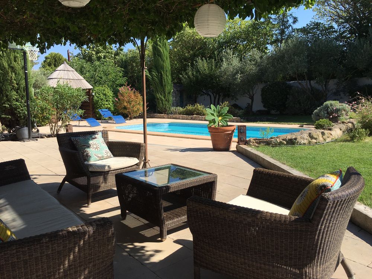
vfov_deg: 48.2
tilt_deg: -6.5
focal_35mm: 29
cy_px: 140
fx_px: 312
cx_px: 186
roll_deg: +0.5
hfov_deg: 61.7
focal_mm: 4.15
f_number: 2.2
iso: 25
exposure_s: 1/1479
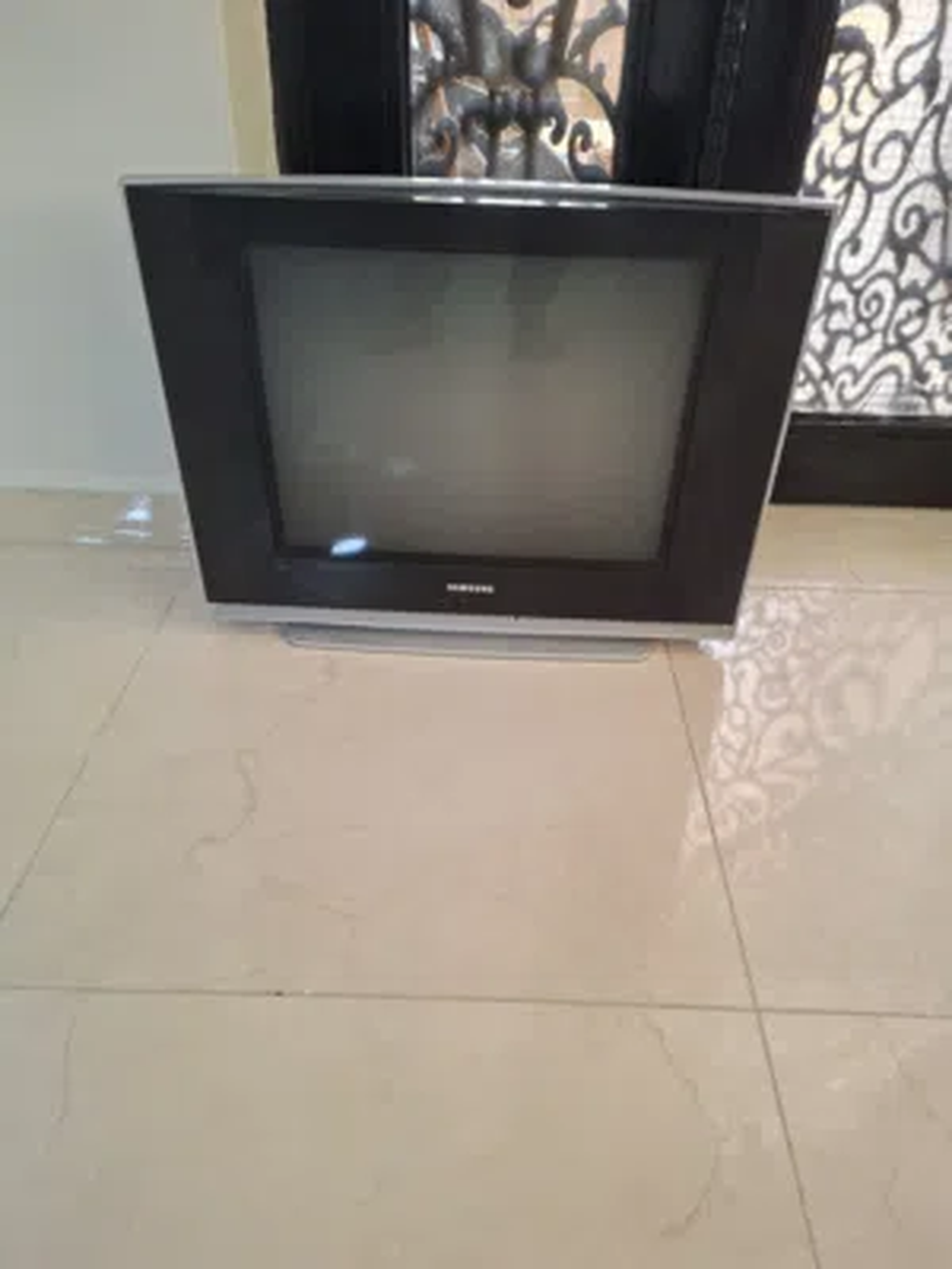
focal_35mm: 23
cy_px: 634
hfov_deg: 58.9
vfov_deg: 73.9
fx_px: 843
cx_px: 476
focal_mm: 5.54
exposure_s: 1/100
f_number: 1.8
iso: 250
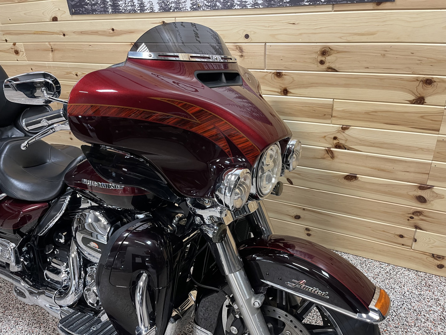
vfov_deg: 53.1
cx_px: 223
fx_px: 335
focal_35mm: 26
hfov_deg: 67.3
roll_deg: +3.2
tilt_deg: -26.0
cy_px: 168
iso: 160
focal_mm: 5.1
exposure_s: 1/60
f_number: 1.6
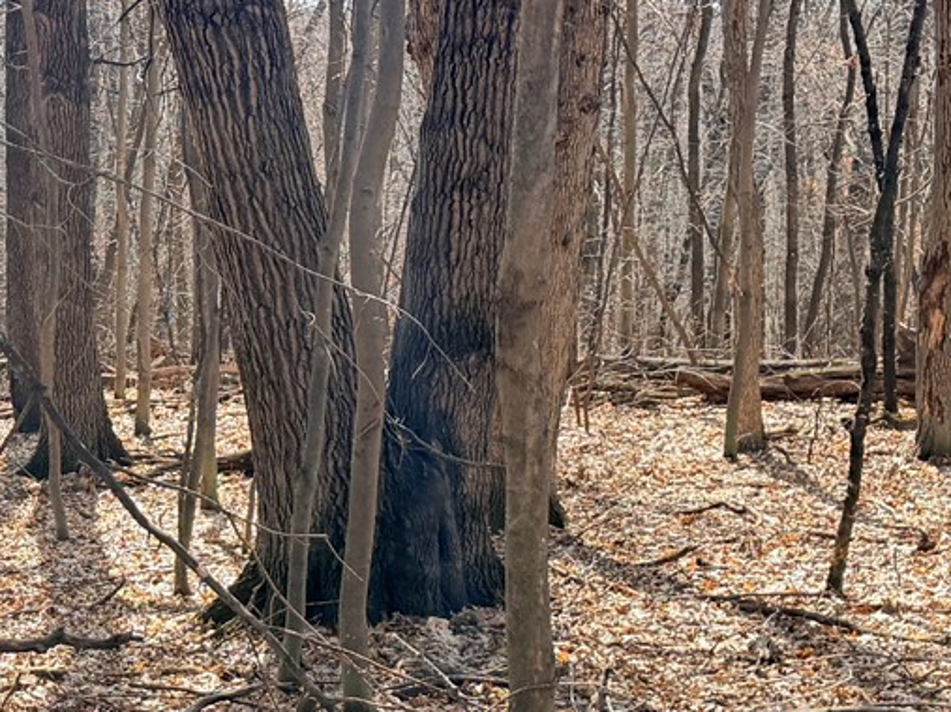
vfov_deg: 15.2
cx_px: -83
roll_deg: +1.1
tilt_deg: -7.6
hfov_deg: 19.4
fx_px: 2664
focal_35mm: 97
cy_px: 493
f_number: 1.78
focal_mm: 6.76
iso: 100
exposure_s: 1/1046
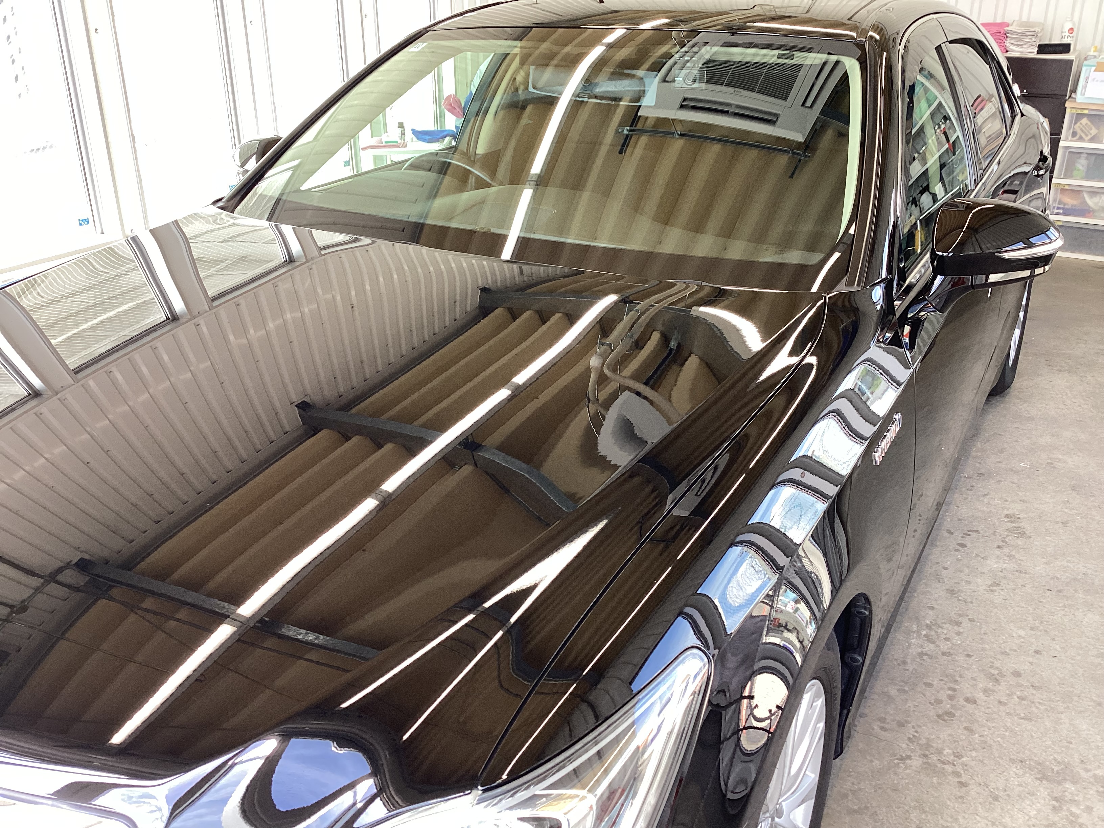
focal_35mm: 31
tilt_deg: -24.4
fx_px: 989
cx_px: 552
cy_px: 414
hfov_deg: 58.4
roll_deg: -0.6
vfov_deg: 45.4
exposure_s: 1/120
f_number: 2.4
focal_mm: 3.3
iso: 80
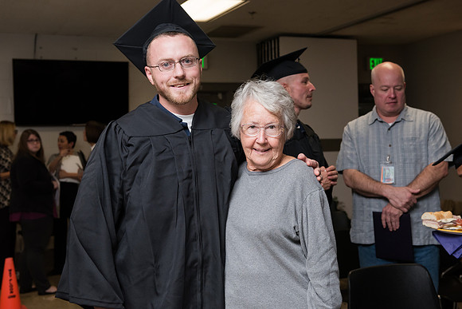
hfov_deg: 36.2
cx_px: 231
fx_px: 706
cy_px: 154
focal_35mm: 55
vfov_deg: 24.6
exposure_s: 1/200
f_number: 6.3
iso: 1600
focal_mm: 55
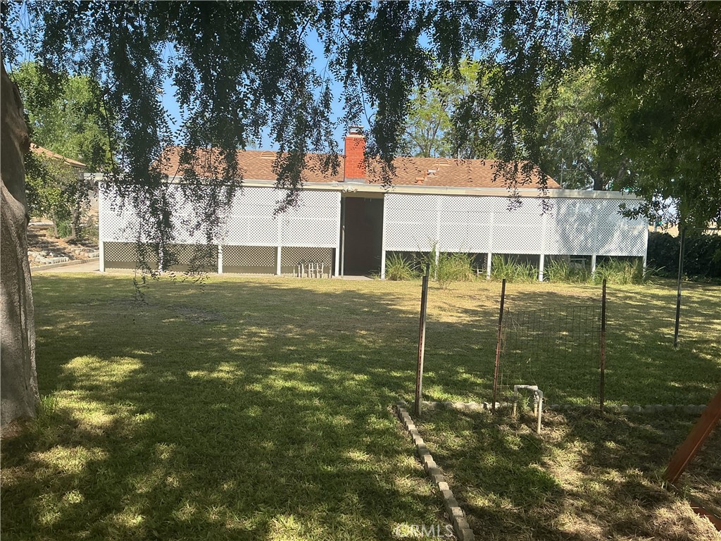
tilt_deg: -2.2
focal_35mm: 29
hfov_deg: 61.7
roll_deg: +0.0
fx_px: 604
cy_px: 270
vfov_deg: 48.2
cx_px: 360
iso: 25
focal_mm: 3
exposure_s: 1/997
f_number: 1.8
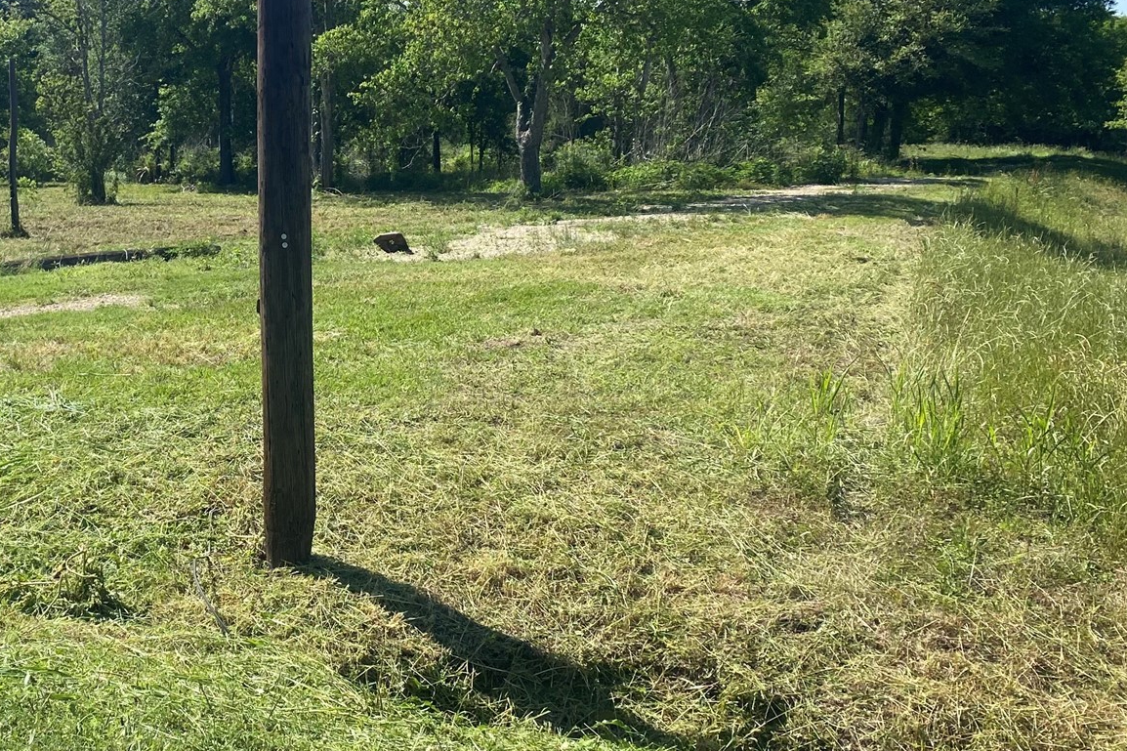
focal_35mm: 48
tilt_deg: -8.2
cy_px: 360
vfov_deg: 28.1
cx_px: 224
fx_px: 1502
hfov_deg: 39.5
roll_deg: +0.6
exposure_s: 1/2358
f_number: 1.8
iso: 32
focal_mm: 4.25
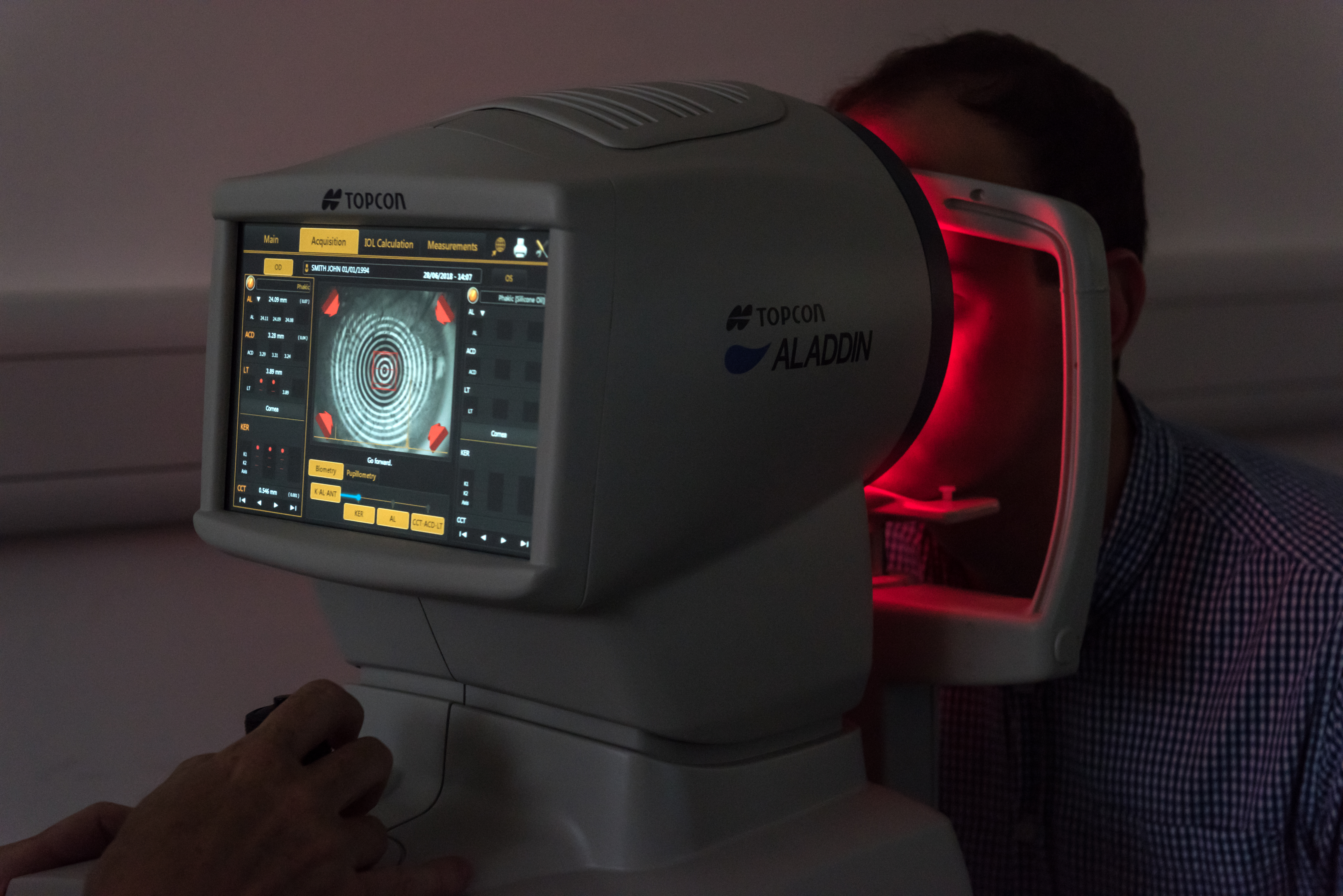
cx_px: 672
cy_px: 448
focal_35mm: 66
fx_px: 2463
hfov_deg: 30.5
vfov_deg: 20.6
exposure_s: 1/125
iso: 2000
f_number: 5.6
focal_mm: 66
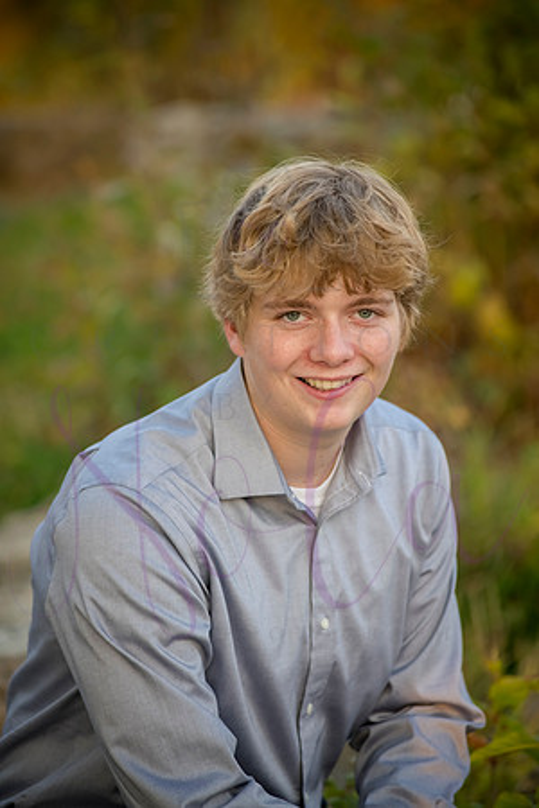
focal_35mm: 170
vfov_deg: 12.1
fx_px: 3818
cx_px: 270
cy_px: 404
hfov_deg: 8.1
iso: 800
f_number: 4.5
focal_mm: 170
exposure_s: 1/400
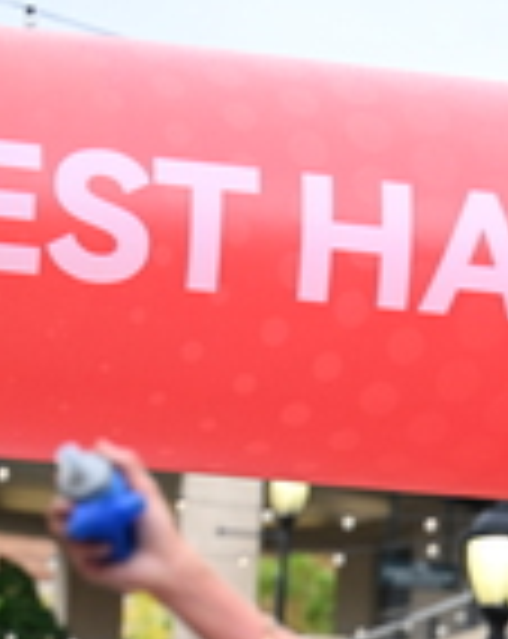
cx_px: 820
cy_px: 963
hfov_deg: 6.0
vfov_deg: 7.5
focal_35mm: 255
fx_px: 4808
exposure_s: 1/2000
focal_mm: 70
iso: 640
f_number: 2.8
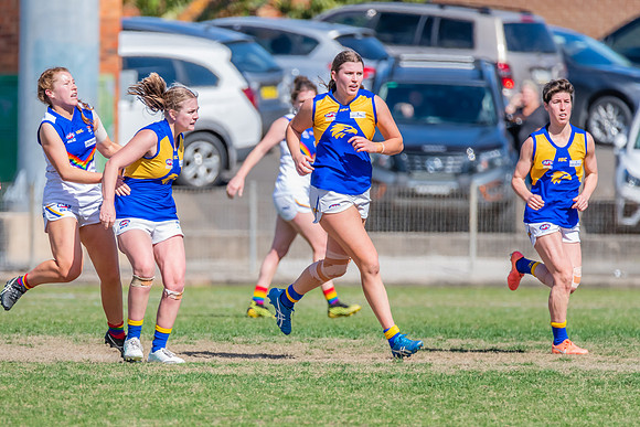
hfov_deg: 2.5
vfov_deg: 1.7
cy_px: 291
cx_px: 204
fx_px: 14550
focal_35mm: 818
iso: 800
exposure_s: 1/1600
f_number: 9
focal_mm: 600
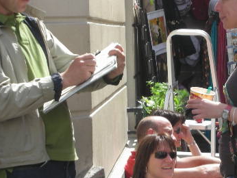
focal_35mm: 194
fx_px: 1329
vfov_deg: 7.7
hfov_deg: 10.2
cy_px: 55
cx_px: 135
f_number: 5.4
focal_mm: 17.4
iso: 50
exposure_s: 1/104
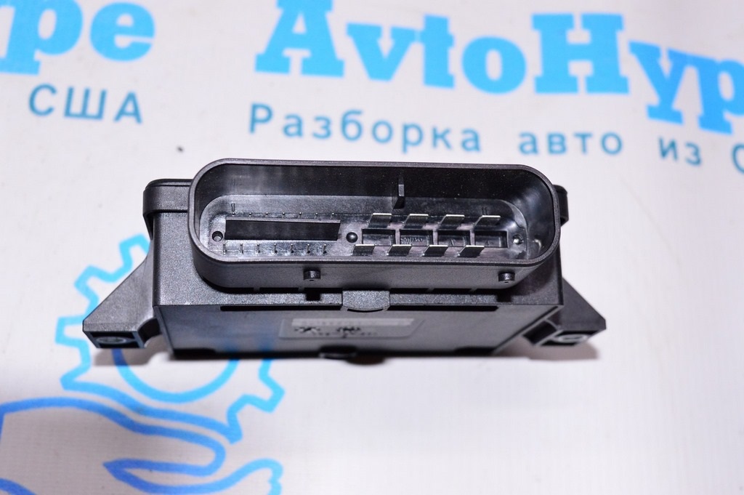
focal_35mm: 51
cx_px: 372
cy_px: 248
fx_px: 1053
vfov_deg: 26.4
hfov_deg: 38.9
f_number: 8
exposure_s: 1/200
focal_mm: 34
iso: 1600
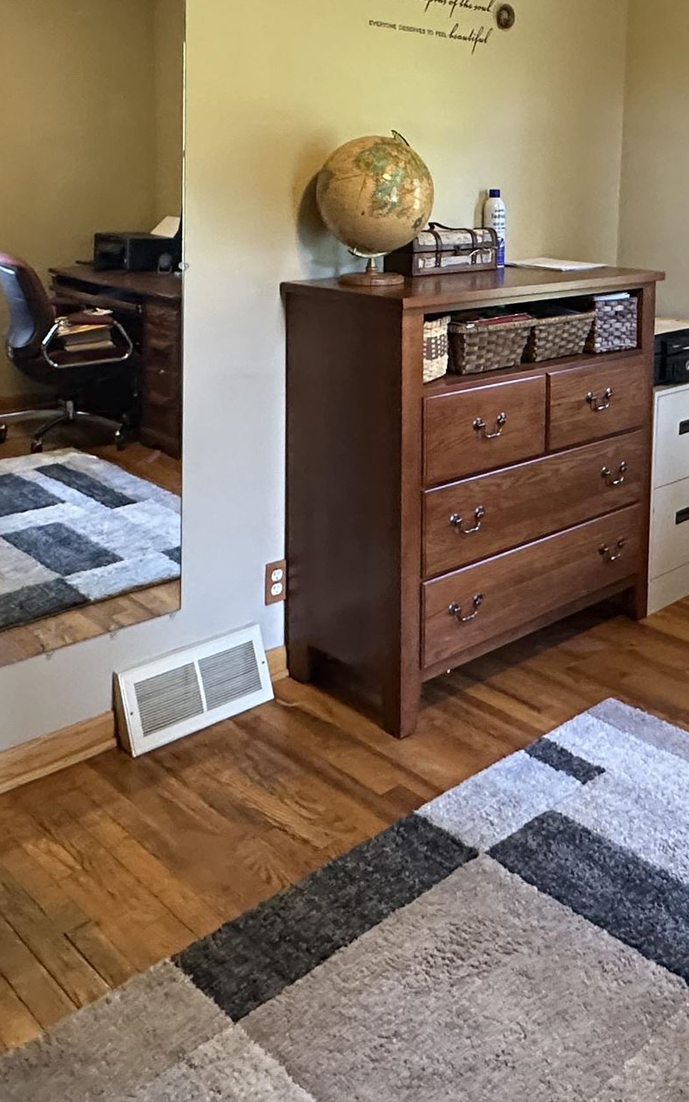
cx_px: 503
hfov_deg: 34.7
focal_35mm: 36
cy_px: 268
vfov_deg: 51.6
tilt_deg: -5.2
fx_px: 1082
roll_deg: -2.1
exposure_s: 1/60
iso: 640
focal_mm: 2.22
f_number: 2.2
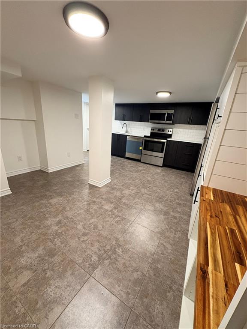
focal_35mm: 14
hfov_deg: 85.7
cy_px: 164
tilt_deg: -15.8
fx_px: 133
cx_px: 124
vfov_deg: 102.1
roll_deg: -4.0
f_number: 2.2
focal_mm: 2.22
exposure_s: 1/60
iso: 250
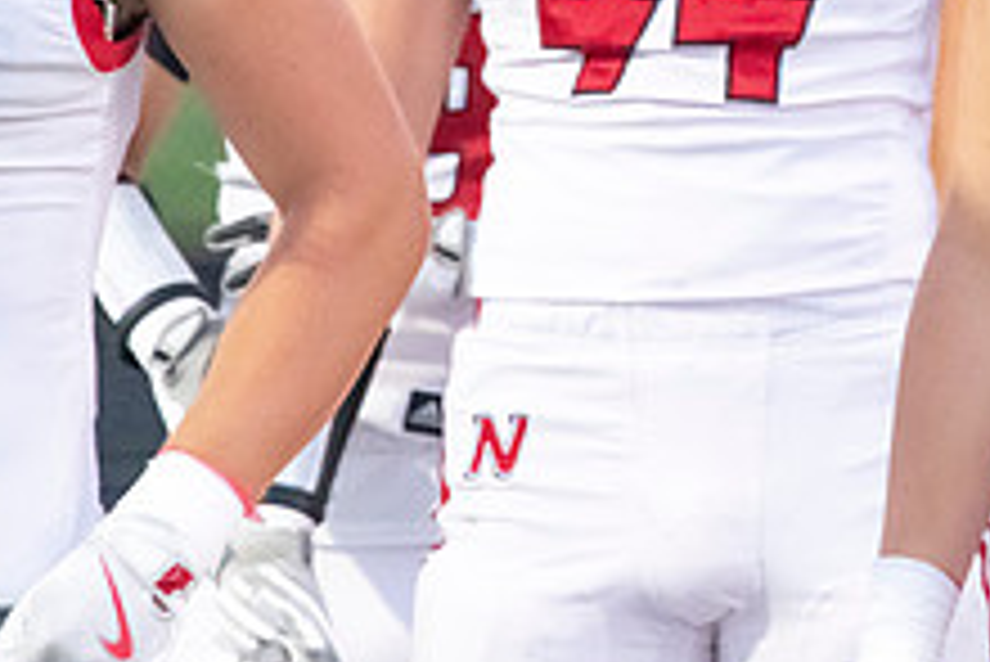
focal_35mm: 607
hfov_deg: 3.4
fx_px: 16703
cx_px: 1134
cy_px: -164
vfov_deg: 2.3
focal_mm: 230
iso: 10000
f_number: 7.1
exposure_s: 1/800
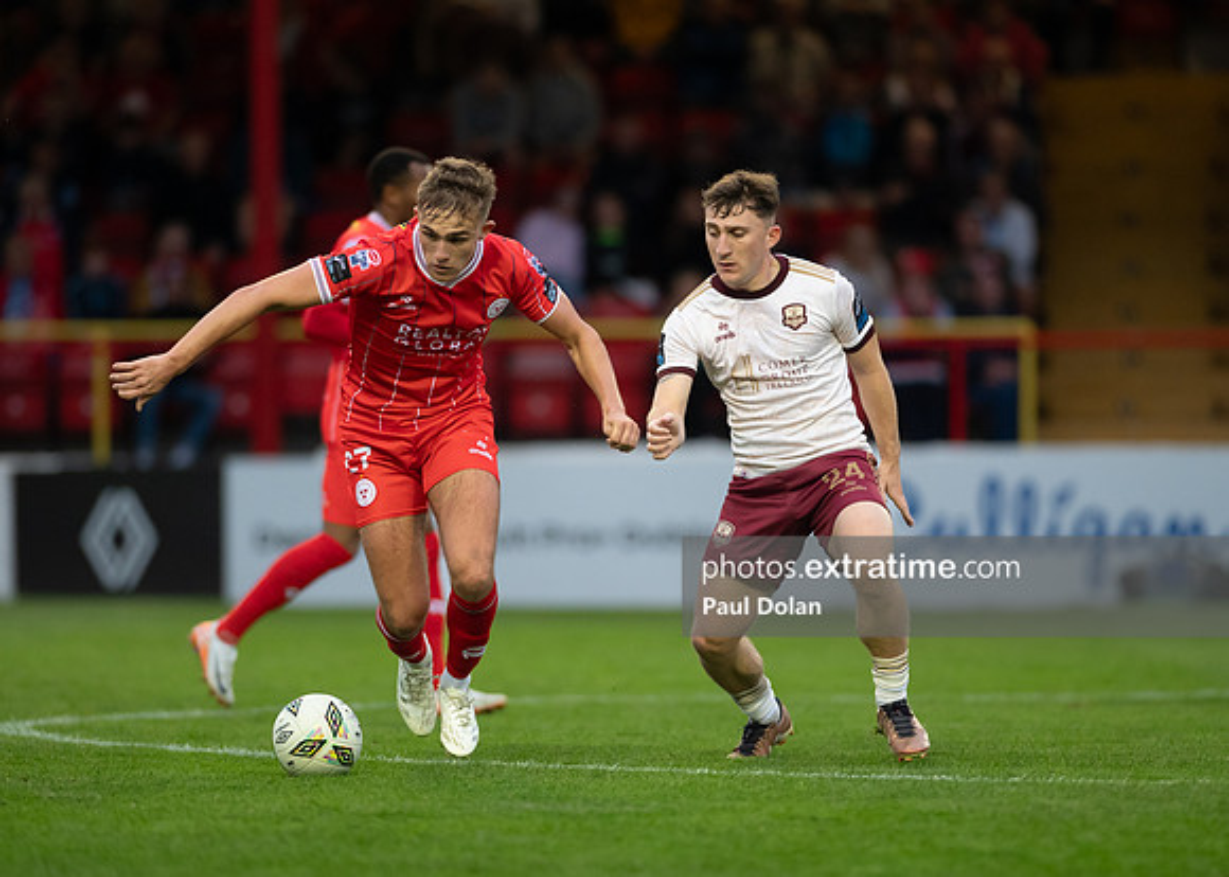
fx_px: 12156
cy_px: 426
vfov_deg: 4.1
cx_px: 645
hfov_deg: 5.8
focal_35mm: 348
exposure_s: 1/1250
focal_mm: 300
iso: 2500
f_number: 2.8
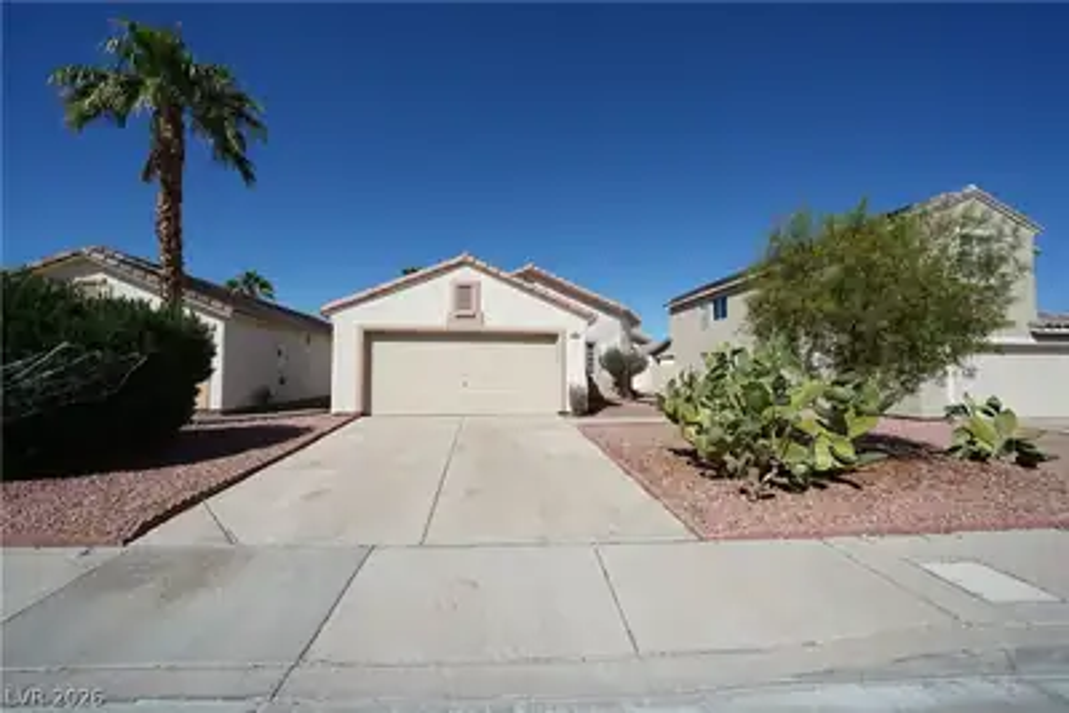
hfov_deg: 112.6
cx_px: 534
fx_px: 356
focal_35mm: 12
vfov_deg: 90.1
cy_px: 356
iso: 50
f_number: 10
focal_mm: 12
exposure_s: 1/125
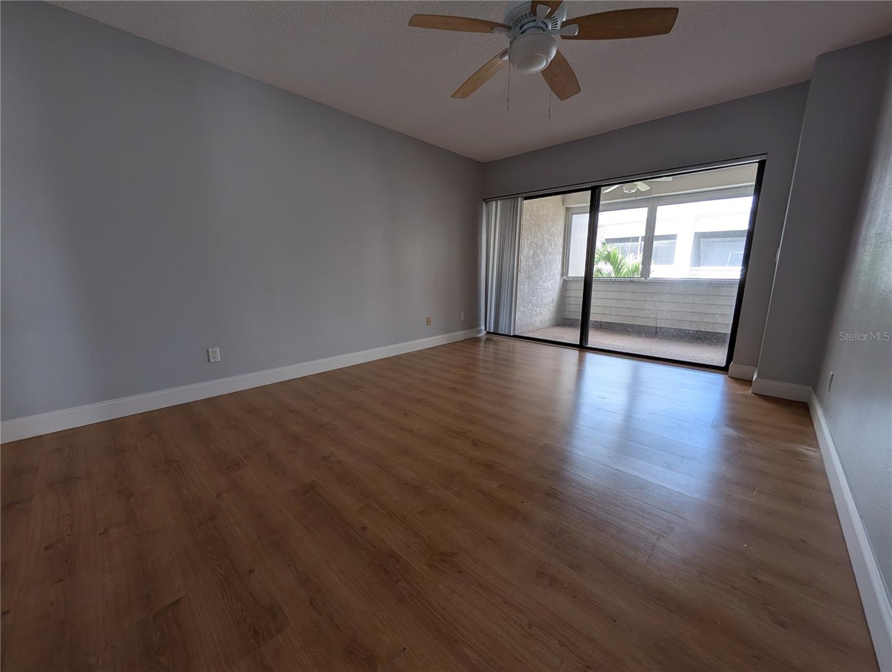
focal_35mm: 12
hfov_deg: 110.5
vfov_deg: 94.6
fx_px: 310
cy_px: 336
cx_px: 446
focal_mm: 2.02
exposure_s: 1/81
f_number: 1.7
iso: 49
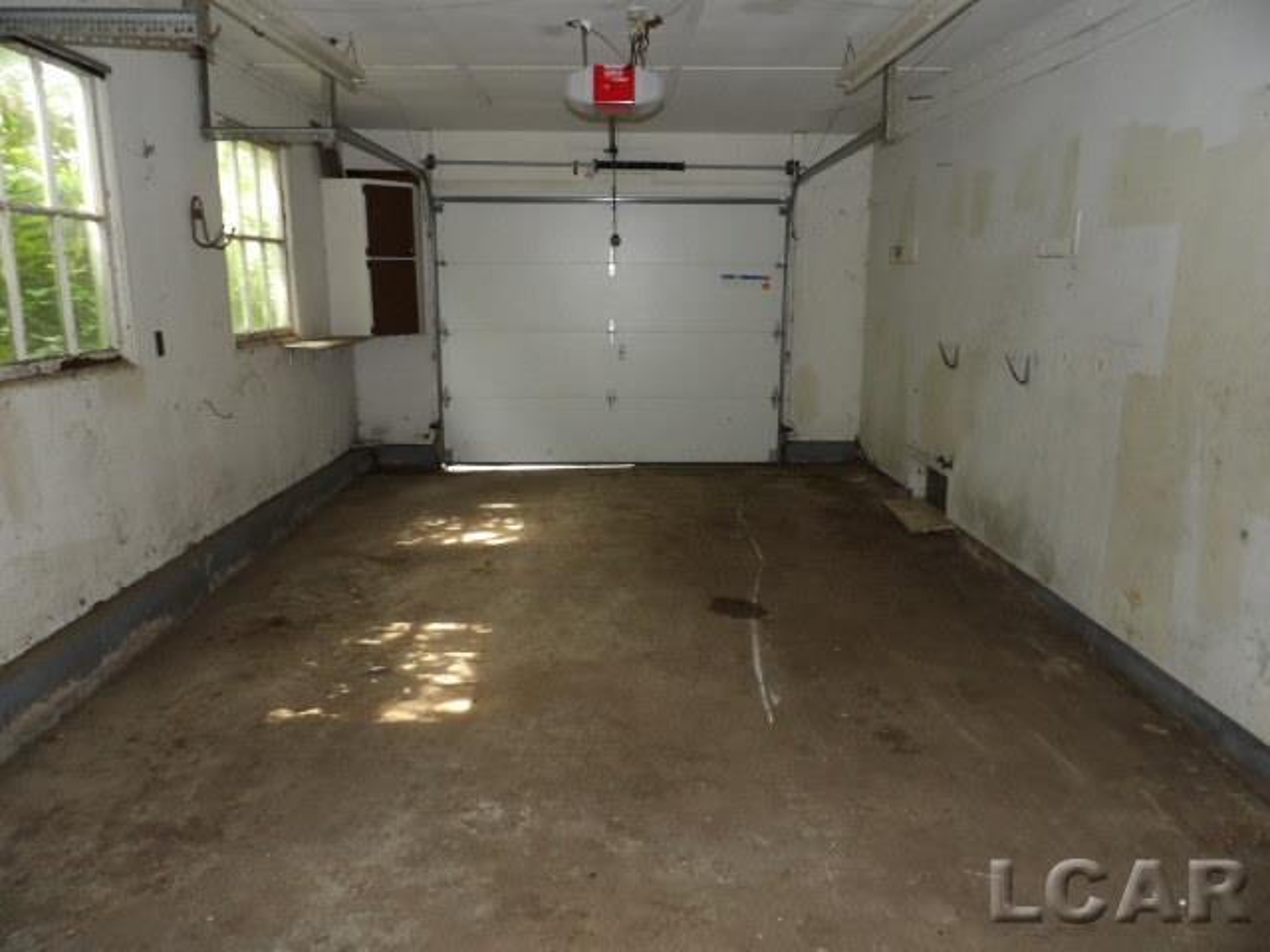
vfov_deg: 56.8
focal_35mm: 24
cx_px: 635
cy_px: 476
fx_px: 881
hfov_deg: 71.6
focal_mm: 4.3
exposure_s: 1/33
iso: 400
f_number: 3.2
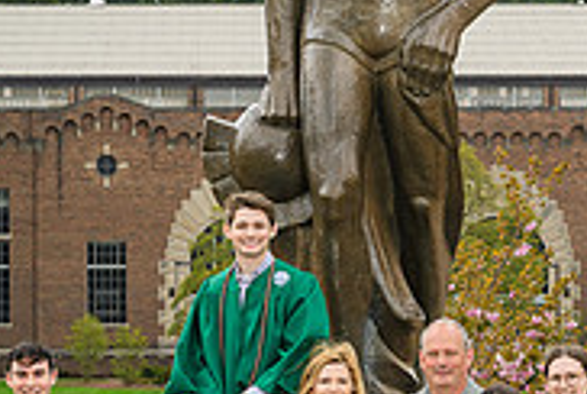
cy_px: 230
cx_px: 400
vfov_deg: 6.5
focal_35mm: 211
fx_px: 3446
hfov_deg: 9.7
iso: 64
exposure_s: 1/200
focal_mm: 56
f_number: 6.3
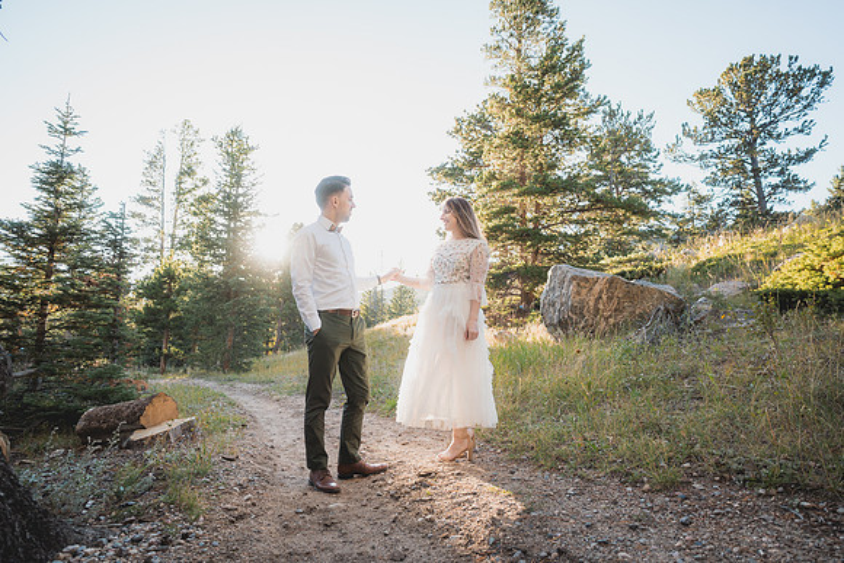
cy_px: 282
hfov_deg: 89.2
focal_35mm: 18
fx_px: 428
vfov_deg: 66.7
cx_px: 422
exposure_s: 1/250
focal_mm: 18
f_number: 2.8
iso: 200
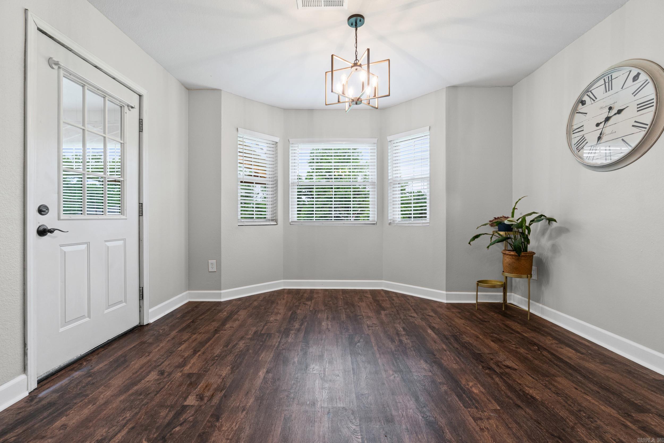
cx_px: 332
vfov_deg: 77.3
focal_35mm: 15
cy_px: 222
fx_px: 277
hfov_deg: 100.4
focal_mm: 10
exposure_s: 1/3
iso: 250
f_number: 9
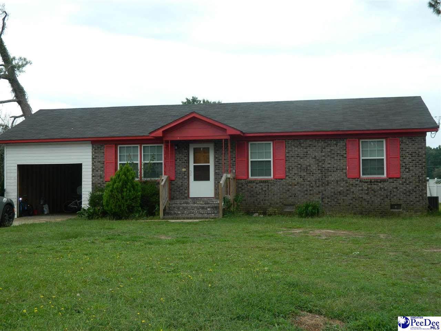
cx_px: 220
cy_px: 166
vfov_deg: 30.9
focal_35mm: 47
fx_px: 599
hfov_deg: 40.4
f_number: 3.6
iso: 110
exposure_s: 1/400
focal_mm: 8.4
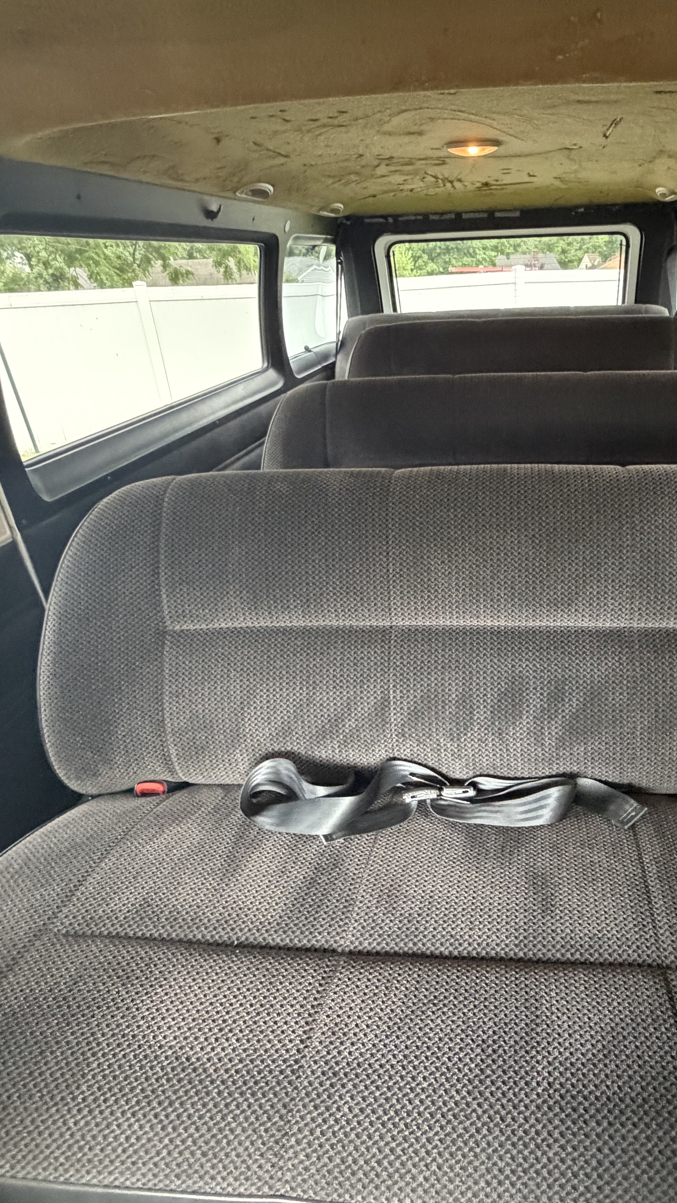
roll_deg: +3.2
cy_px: 600
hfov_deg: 52.0
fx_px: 670
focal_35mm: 21
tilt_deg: -25.6
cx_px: 481
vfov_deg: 83.8
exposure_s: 1/60
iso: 1000
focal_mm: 2.22
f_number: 2.2
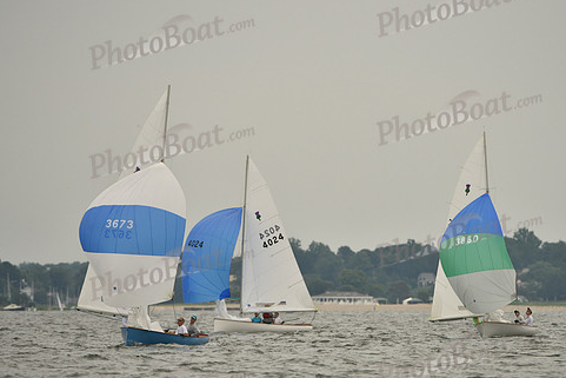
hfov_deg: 4.3
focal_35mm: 482
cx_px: 317
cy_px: 193
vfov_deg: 2.9
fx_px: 7580
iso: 320
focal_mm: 400
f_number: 5.6
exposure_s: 1/1250
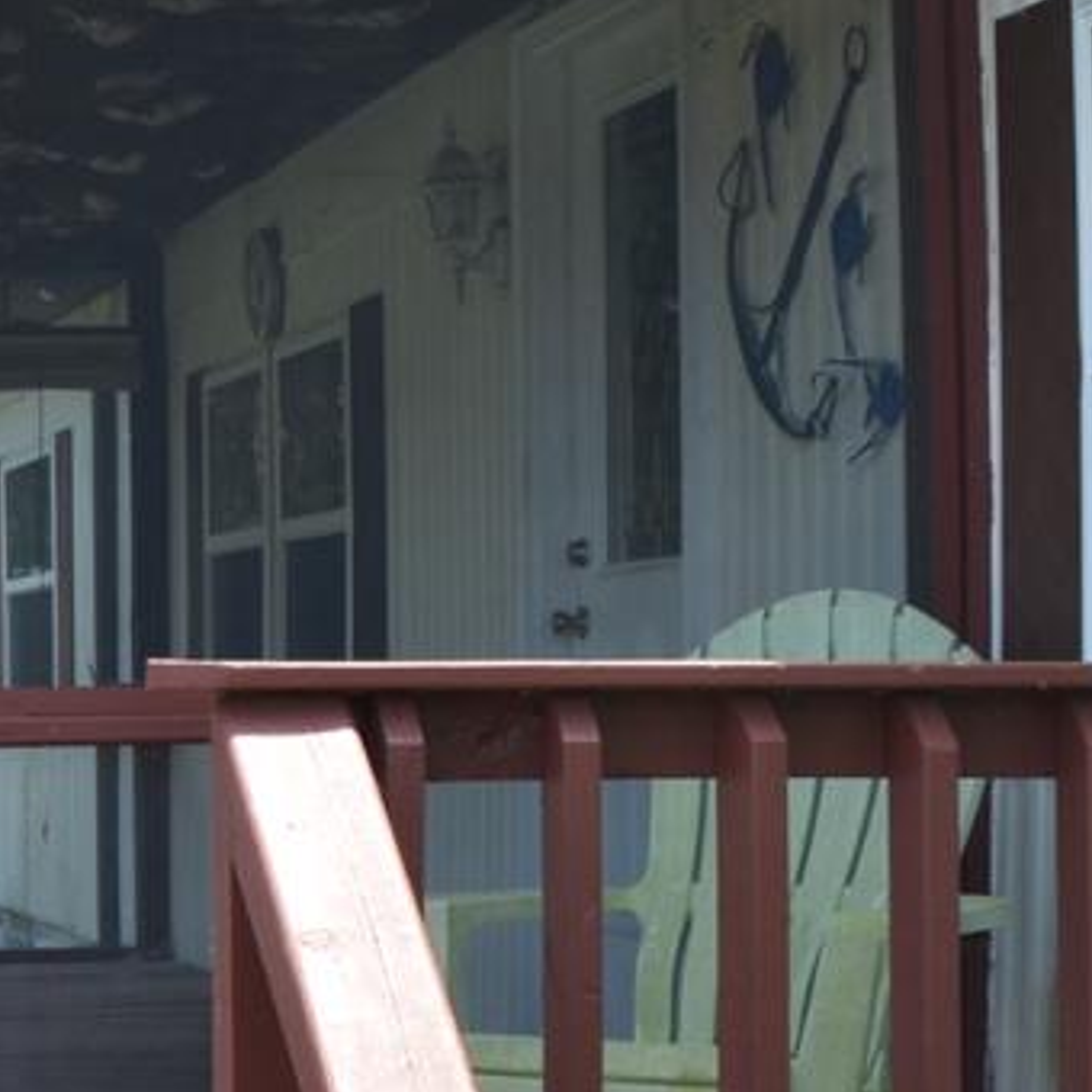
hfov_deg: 16.9
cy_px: 577
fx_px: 3462
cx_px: -315
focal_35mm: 97
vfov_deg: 17.9
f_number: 7.1
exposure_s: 1/200
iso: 200
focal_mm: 18
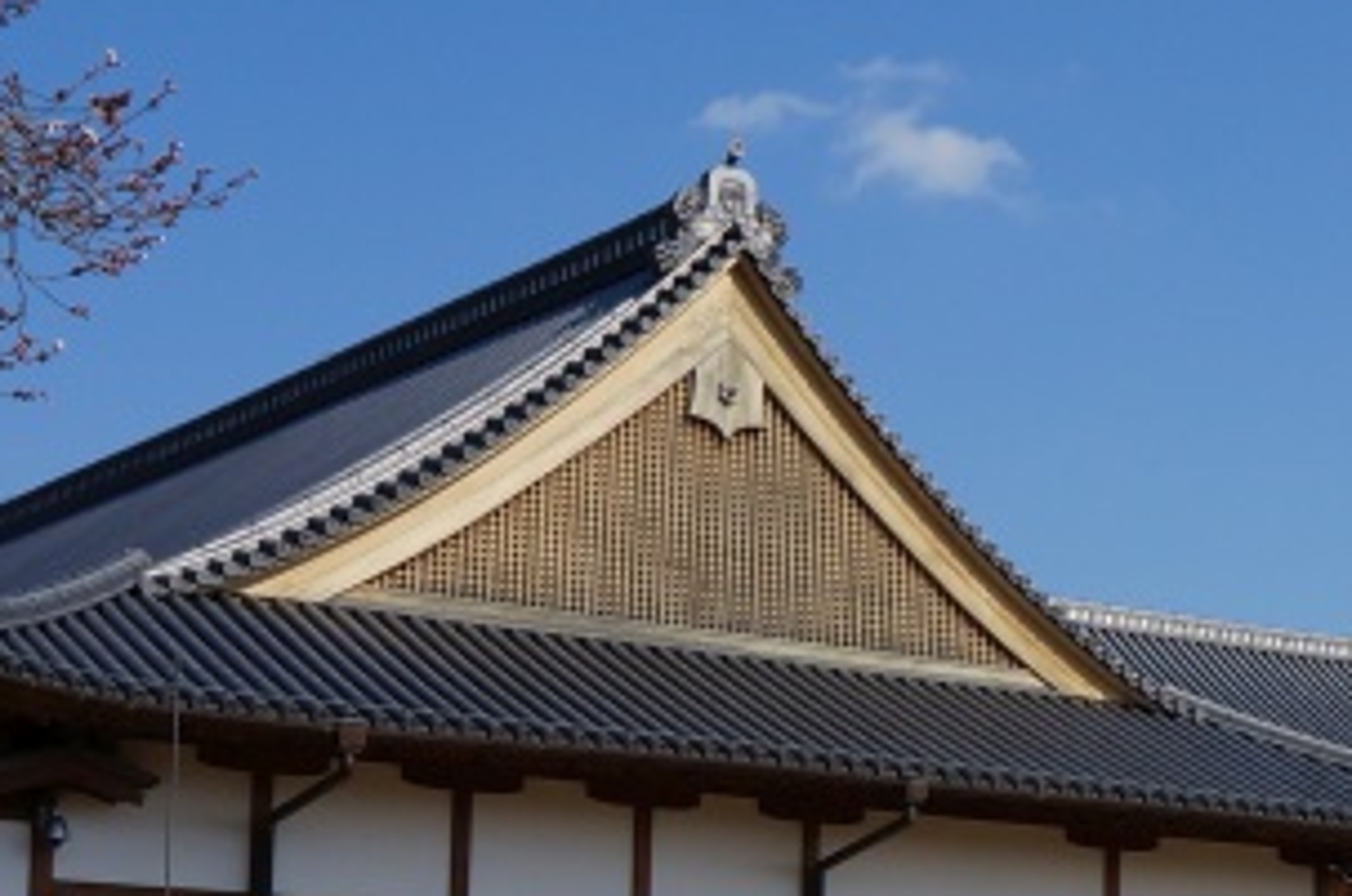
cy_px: 709
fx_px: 3337
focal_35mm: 89
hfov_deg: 22.2
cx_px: 1276
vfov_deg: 15.2
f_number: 13
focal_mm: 18
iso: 200
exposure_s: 1/500
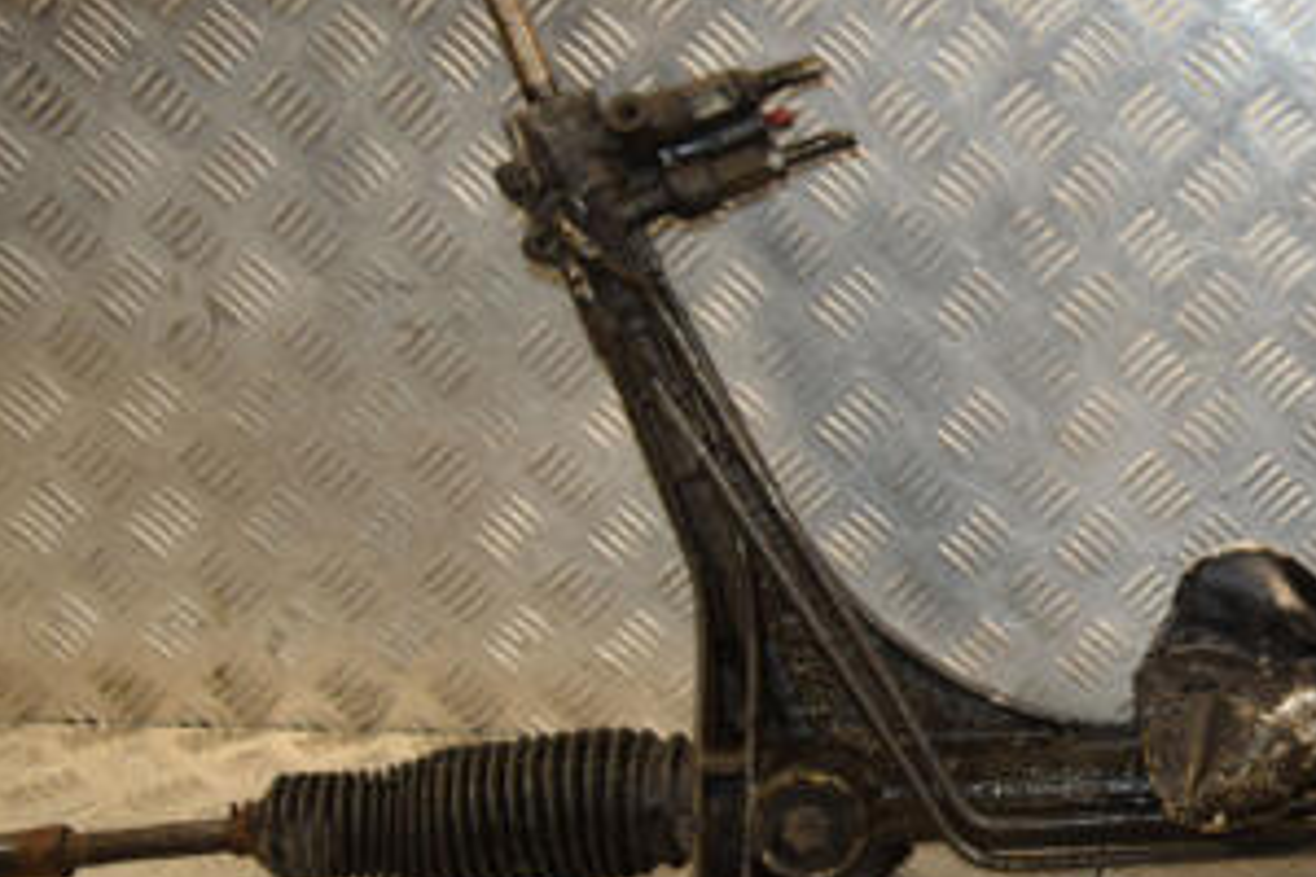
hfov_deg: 26.6
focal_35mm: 72
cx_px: 1307
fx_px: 2632
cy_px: 447
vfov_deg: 18.9
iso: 800
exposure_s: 1/200
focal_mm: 24
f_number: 5
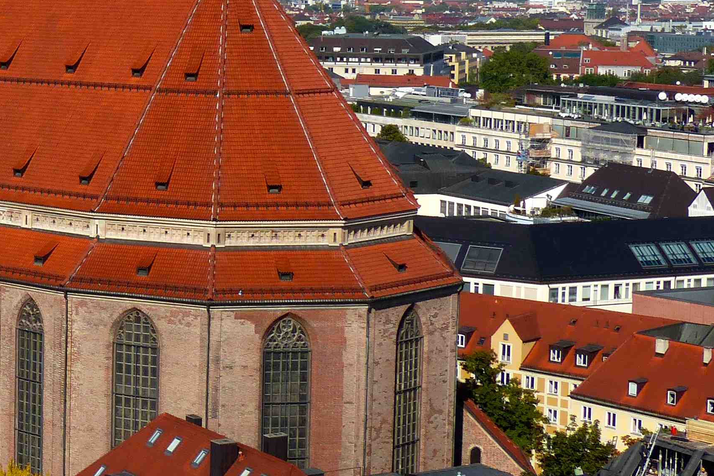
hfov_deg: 20.9
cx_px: -68
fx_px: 1844
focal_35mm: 93
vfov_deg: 14.7
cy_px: 131
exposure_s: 1/1600
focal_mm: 6.6
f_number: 4
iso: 100
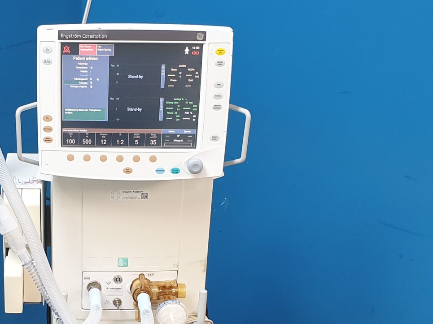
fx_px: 863
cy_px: 247
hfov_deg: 27.6
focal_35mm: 69
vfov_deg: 21.1
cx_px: 82
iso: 320
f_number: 2.4
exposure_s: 1/50
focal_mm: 4.3
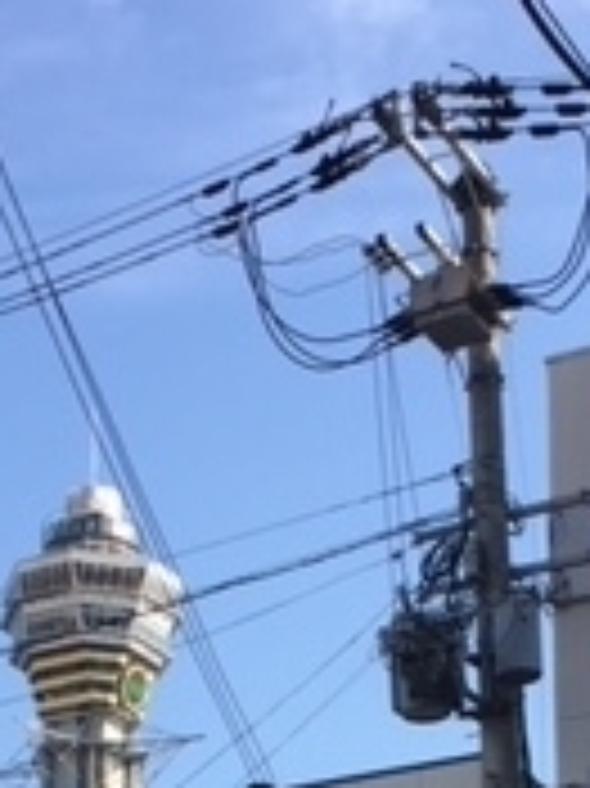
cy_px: 1067
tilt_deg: +9.8
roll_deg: +0.2
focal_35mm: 106
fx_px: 2412
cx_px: 234
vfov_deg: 17.3
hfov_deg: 13.9
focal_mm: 4.15
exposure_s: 1/725
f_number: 2.2
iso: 25
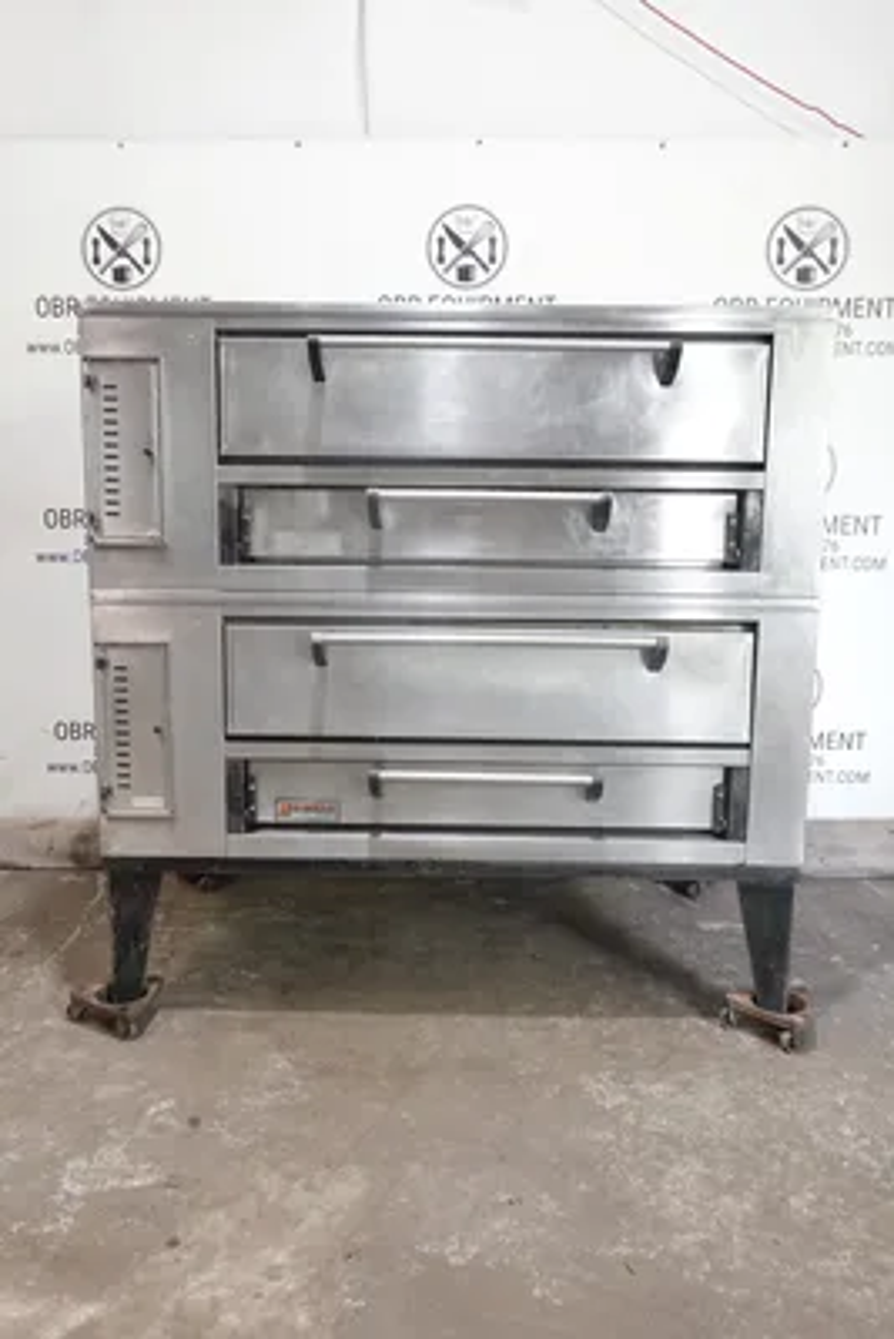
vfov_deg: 58.7
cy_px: 670
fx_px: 1191
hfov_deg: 41.1
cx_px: 447
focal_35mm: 32
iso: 800
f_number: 3.5
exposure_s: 1/40
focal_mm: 11.76
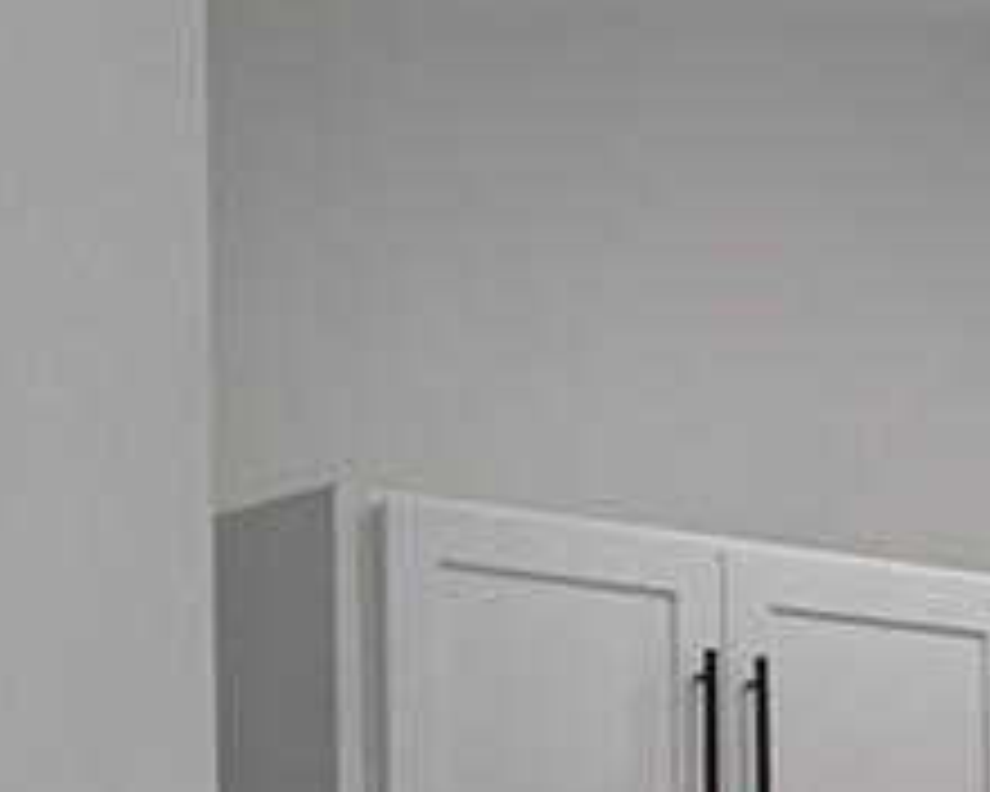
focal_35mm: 170
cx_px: 1922
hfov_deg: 10.5
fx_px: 4981
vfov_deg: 8.5
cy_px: 1719
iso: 35
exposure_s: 1/120
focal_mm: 6.9
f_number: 1.68
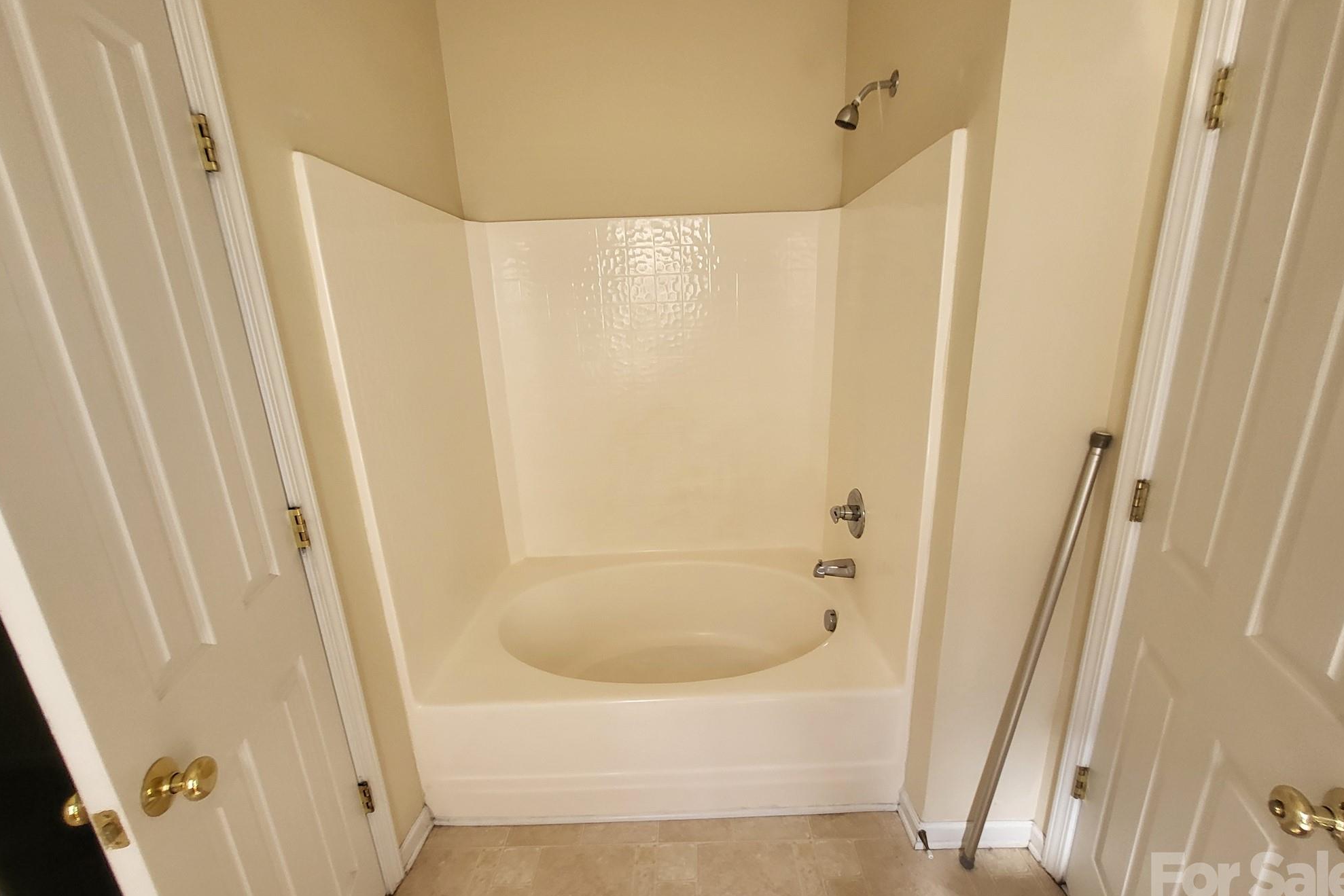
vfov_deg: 81.2
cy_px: 464
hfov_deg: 104.3
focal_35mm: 14
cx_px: 672
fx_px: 523
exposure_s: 1/60
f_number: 2.2
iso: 80
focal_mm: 1.74
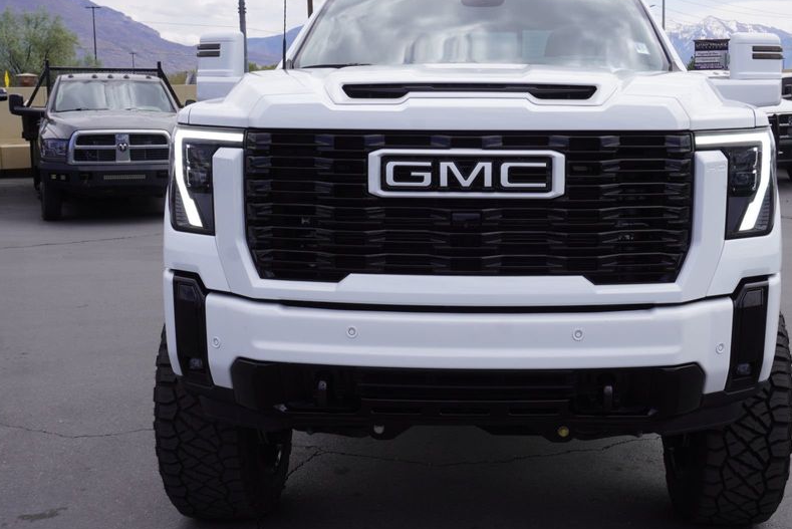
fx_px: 1071
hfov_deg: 40.4
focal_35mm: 49
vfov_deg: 27.7
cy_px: 268
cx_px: 474
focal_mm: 25
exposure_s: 1/160
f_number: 11
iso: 100
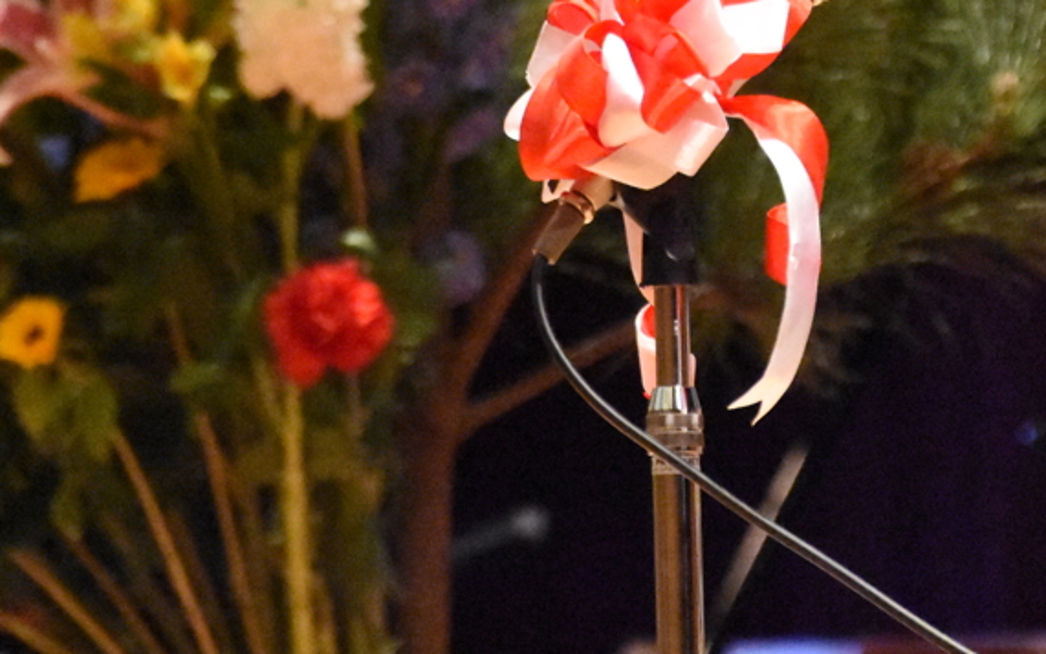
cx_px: 786
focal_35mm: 599
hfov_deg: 3.5
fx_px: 17081
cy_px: 38
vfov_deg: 2.2
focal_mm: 175
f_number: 6.3
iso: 20000
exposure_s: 1/500
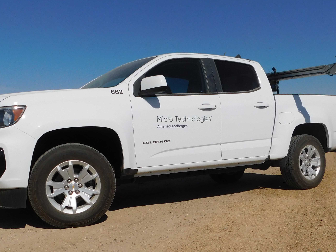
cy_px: 136
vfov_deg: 35.1
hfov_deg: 45.7
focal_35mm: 41
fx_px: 398
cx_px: 180
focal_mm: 4
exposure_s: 1/1250
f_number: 6
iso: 125
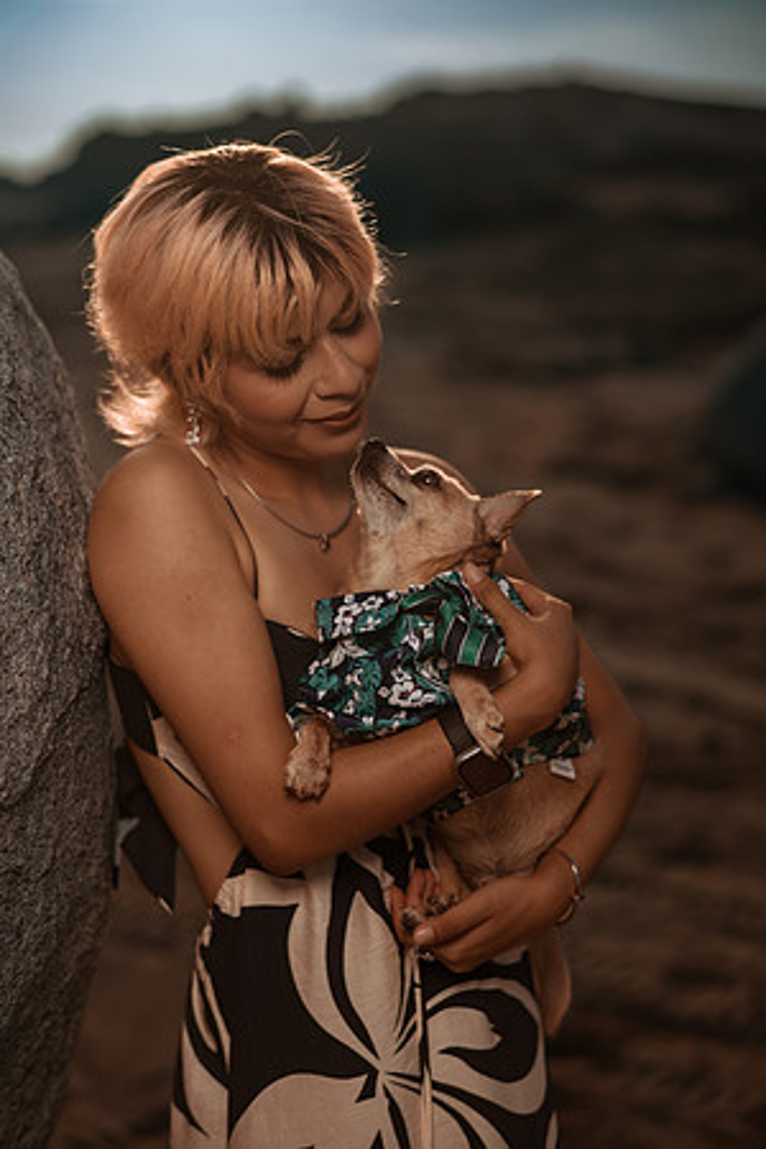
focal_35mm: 58
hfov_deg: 23.4
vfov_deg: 34.5
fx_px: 1851
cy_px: 574
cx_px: 383
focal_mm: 58
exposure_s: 1/5000
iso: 50
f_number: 2.2
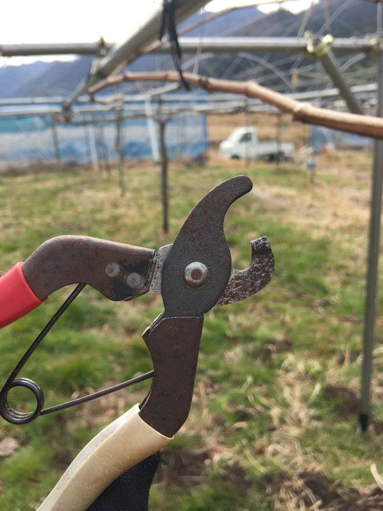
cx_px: 192
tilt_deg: -15.5
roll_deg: +2.3
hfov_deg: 48.2
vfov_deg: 61.7
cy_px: 256
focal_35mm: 29
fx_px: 428
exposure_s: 1/565
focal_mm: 4.15
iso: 32
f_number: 2.2
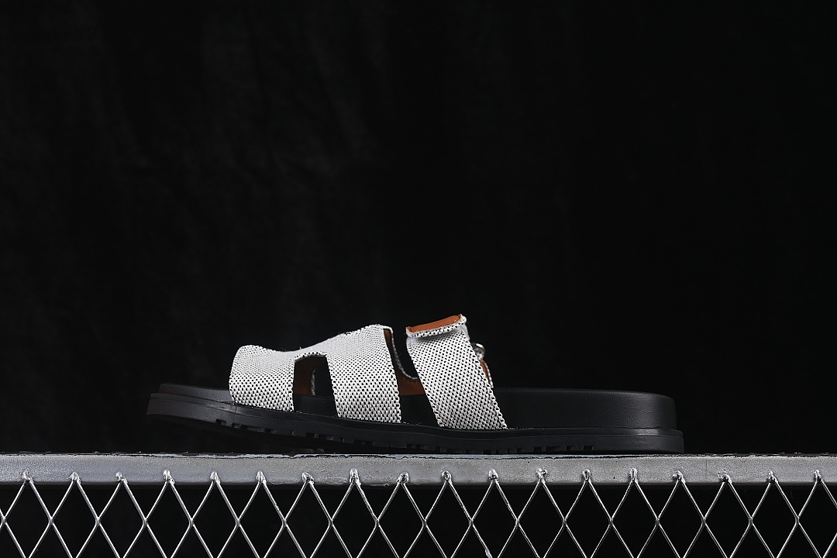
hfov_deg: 27.0
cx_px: 418
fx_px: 1744
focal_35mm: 75
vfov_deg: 18.2
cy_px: 279
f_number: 8
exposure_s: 1/80
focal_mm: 50
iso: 160
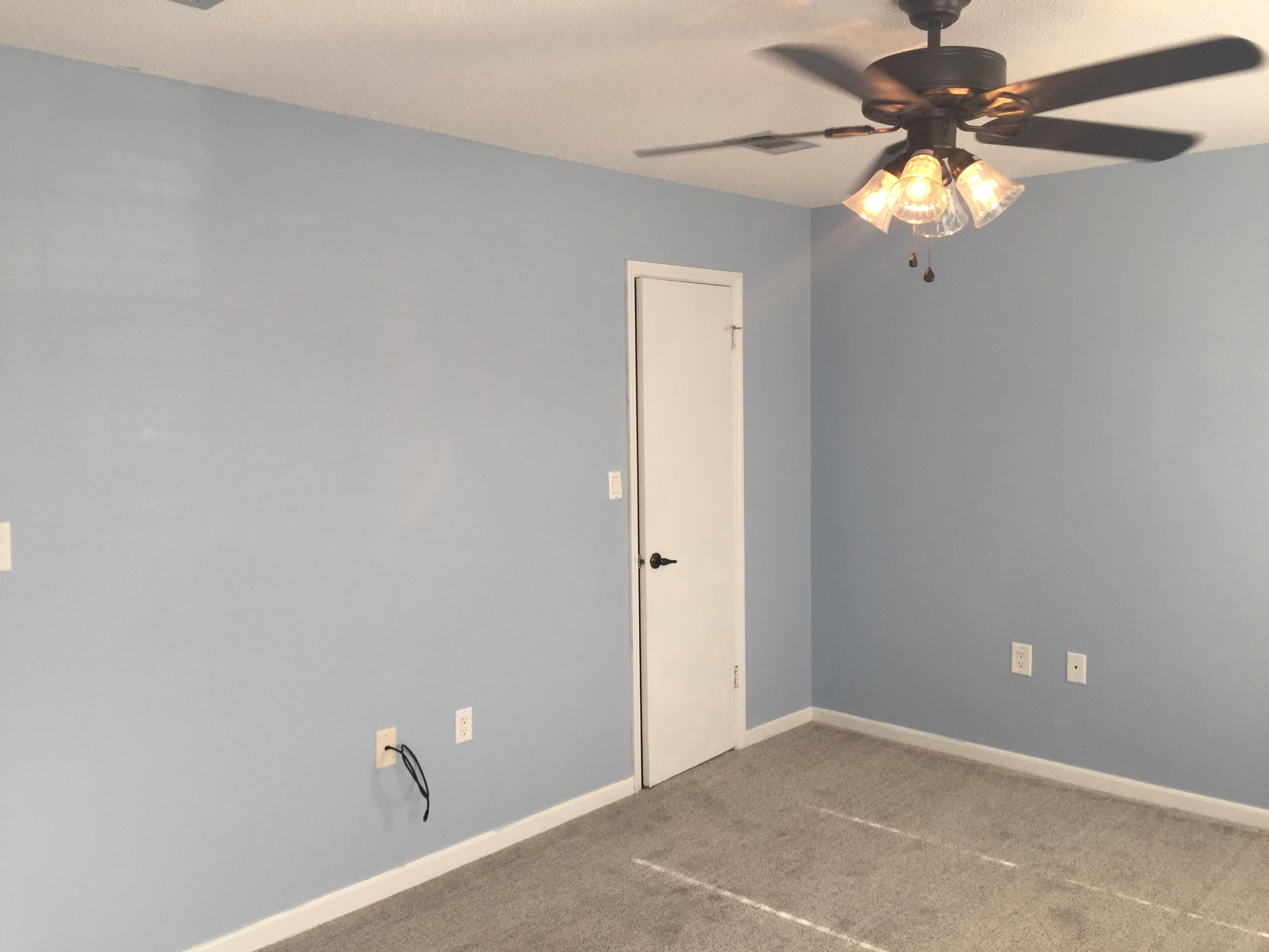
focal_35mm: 29
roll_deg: -0.4
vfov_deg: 48.2
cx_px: 634
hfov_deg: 61.7
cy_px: 476
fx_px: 1063
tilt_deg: -3.6
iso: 50
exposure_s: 1/120
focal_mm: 4.15
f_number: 2.2
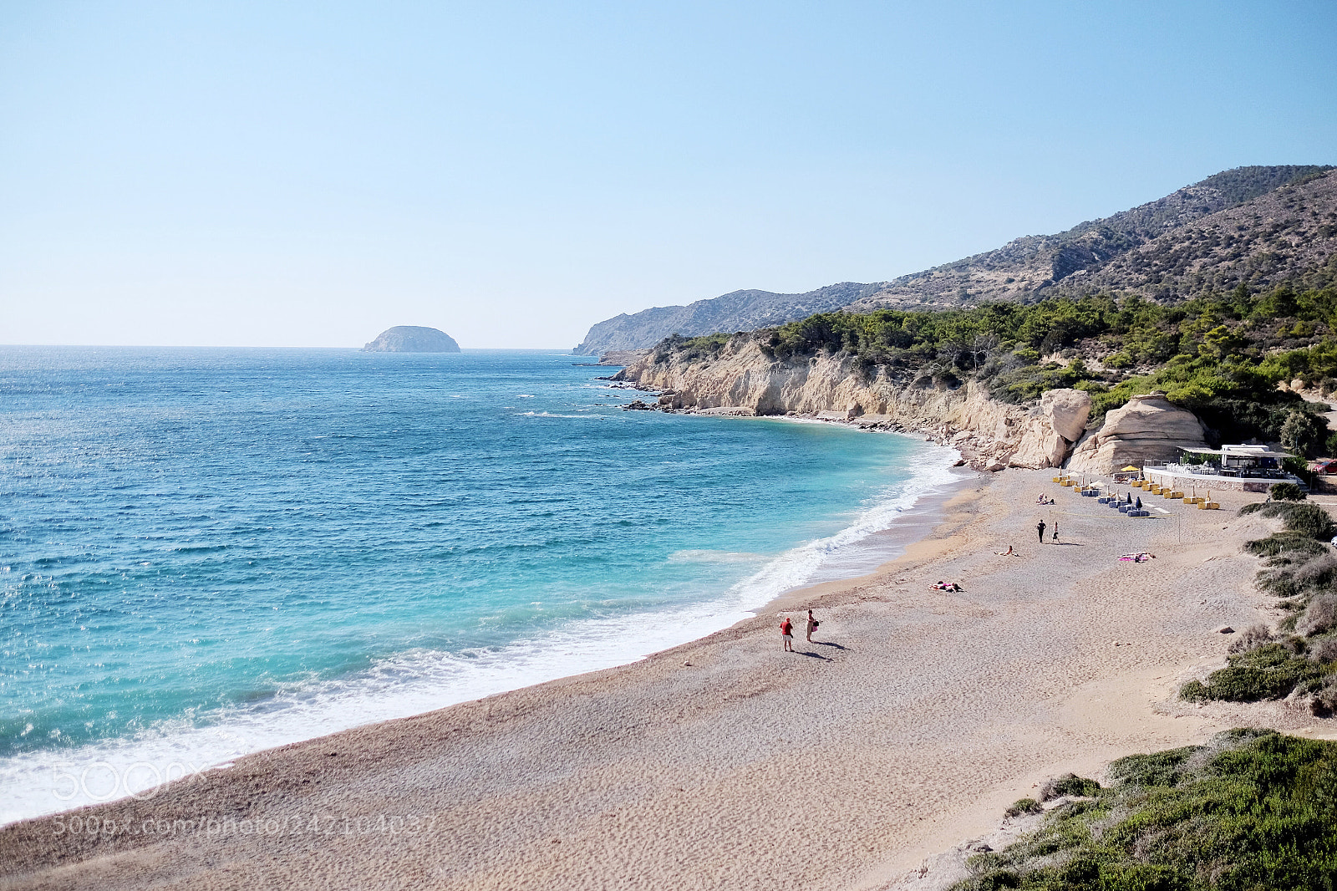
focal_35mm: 35
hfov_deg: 54.4
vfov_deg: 37.8
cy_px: 446
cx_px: 668
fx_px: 1300
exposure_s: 1/32000
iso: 800
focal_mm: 23
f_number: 1.8
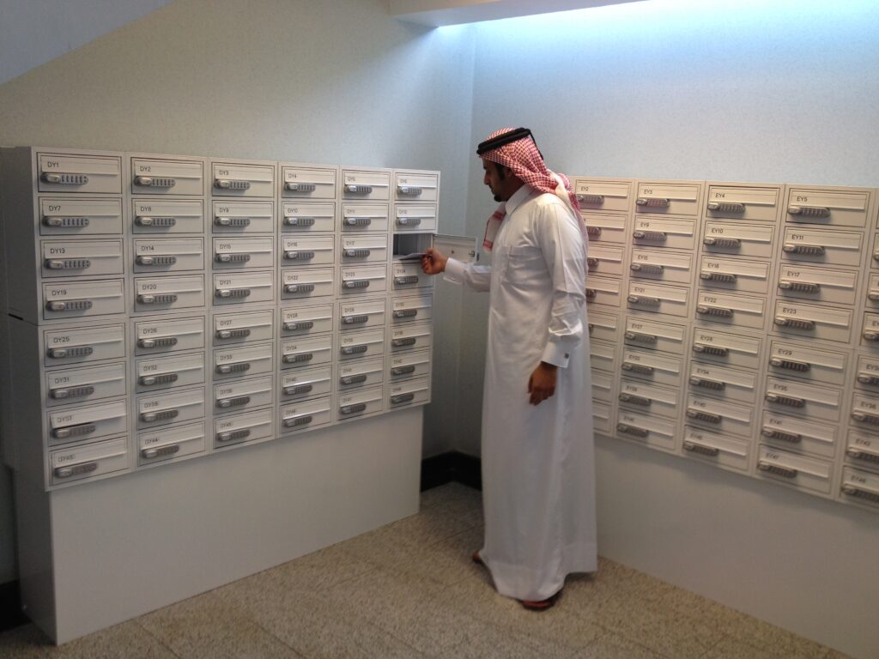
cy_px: 330
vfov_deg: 40.7
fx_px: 889
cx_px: 440
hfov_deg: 52.6
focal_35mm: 35
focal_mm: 4.28
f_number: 2.4
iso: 80
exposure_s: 1/40
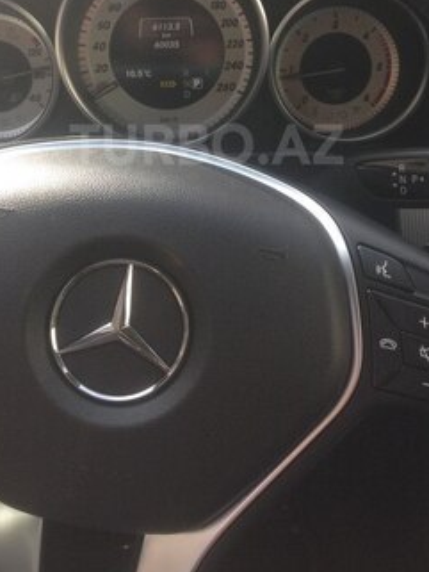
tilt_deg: -21.6
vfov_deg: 34.8
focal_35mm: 54
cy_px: 144
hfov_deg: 27.0
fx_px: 892
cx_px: 206
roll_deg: -0.6
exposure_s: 1/120
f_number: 2.4
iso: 50
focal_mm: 4.28
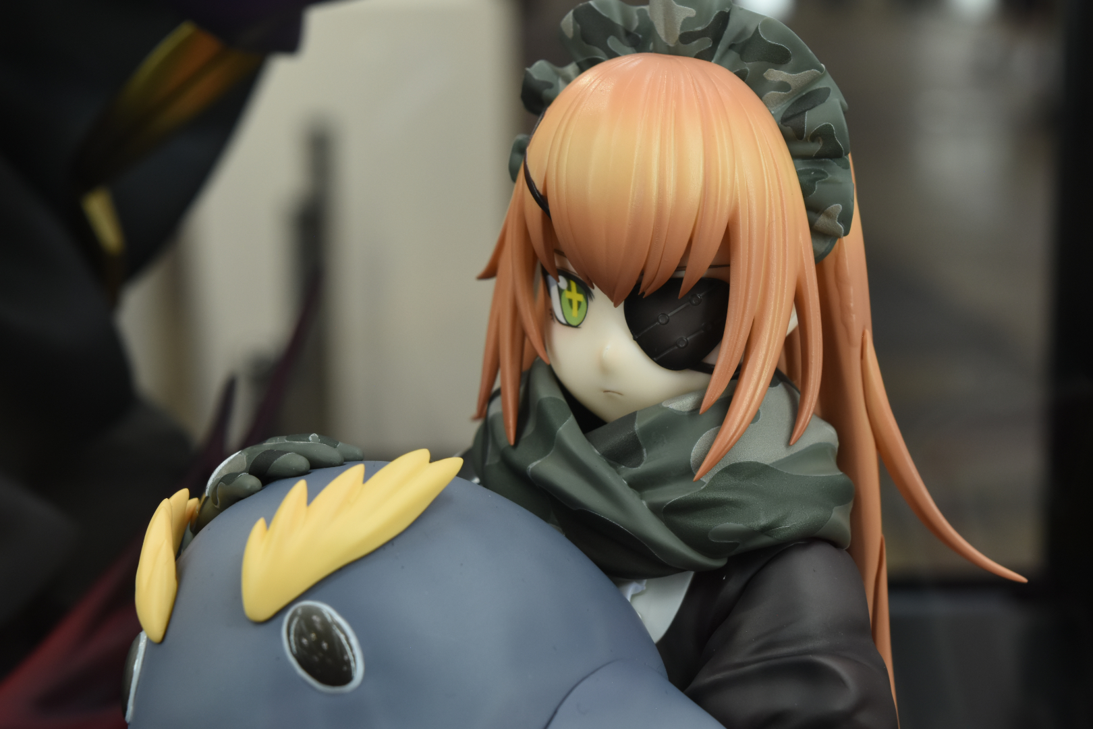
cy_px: 364
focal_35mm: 82
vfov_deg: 16.6
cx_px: 546
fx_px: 2505
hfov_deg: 24.6
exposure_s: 1/60
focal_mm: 55
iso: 560
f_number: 11
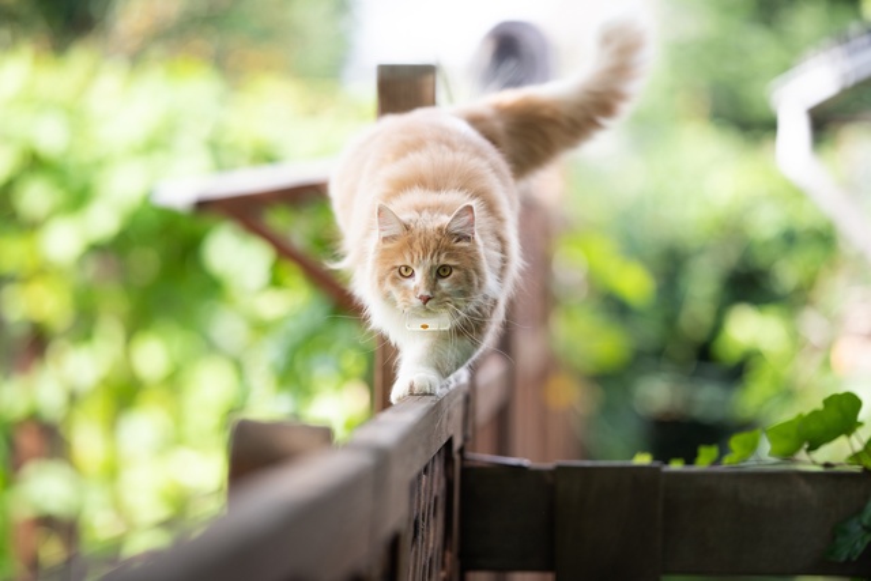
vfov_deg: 10.2
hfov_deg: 15.2
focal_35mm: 135
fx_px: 3267
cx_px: 436
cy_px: 290
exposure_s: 1/1000
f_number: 2
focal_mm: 135
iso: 160
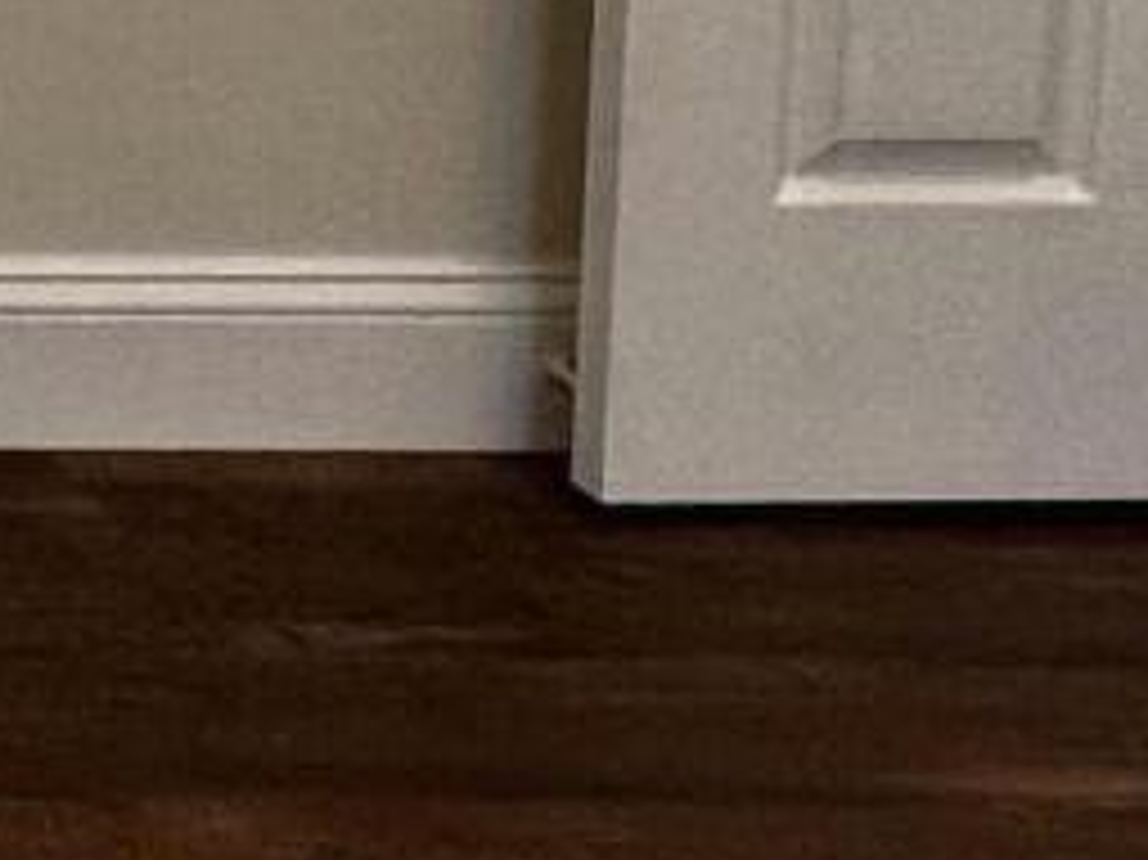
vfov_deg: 12.1
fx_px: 3646
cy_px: -824
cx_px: -1432
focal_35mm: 110
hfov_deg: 13.8
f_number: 2.2
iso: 100
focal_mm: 2.22
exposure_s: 1/120
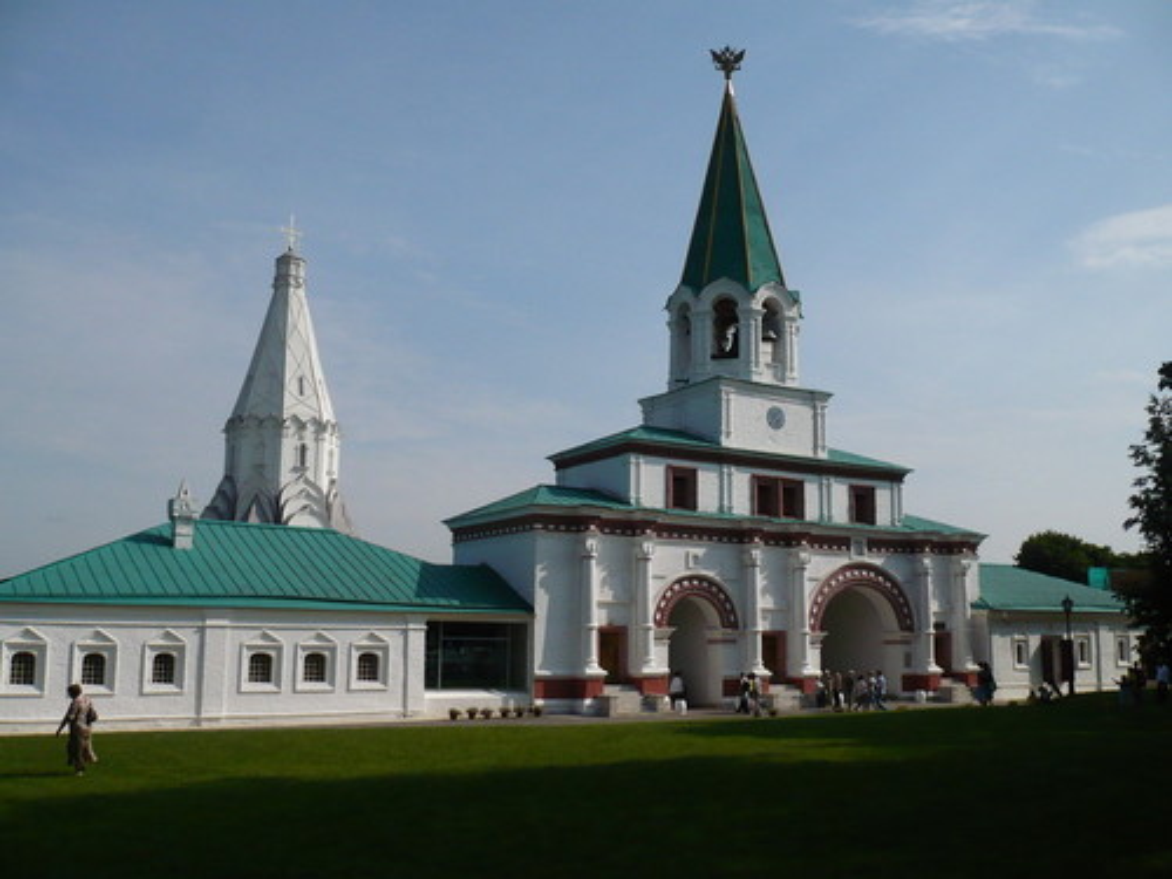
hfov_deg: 52.6
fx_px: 1185
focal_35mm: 35
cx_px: 586
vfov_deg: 40.7
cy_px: 440
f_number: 8
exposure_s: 1/1000
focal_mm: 5.8
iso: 200
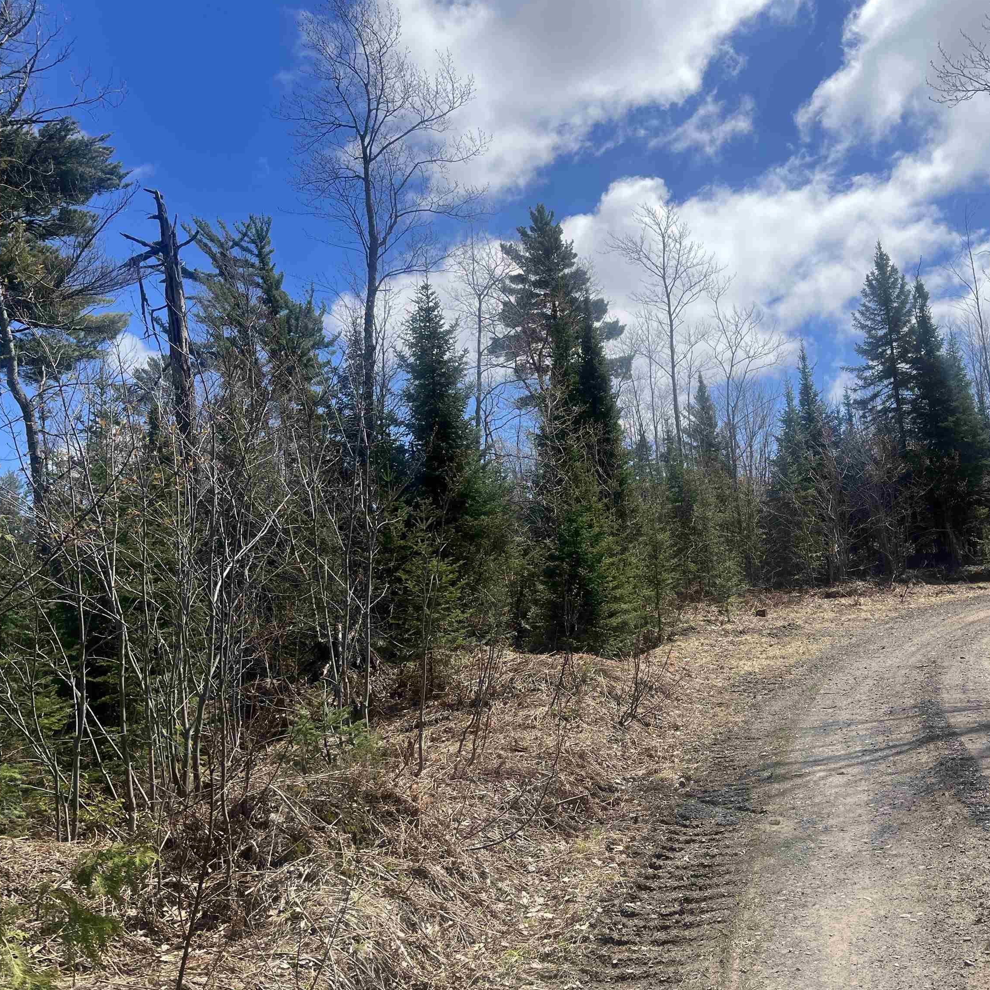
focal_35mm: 31
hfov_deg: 52.3
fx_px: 1003
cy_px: 498
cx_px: 579
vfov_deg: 52.5
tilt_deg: +3.9
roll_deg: +6.0
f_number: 1.6
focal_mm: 5.1
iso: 50
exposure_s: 1/3623
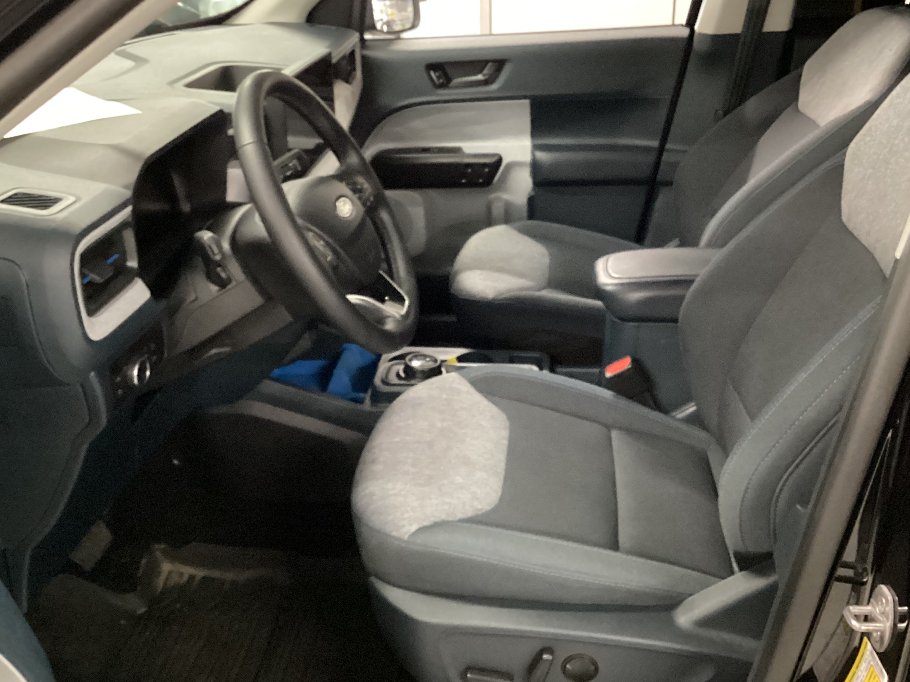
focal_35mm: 37
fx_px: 973
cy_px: 321
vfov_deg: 38.6
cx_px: 492
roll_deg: -0.1
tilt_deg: -24.4
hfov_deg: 50.1
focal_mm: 3.3
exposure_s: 1/17
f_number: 2.4
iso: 640
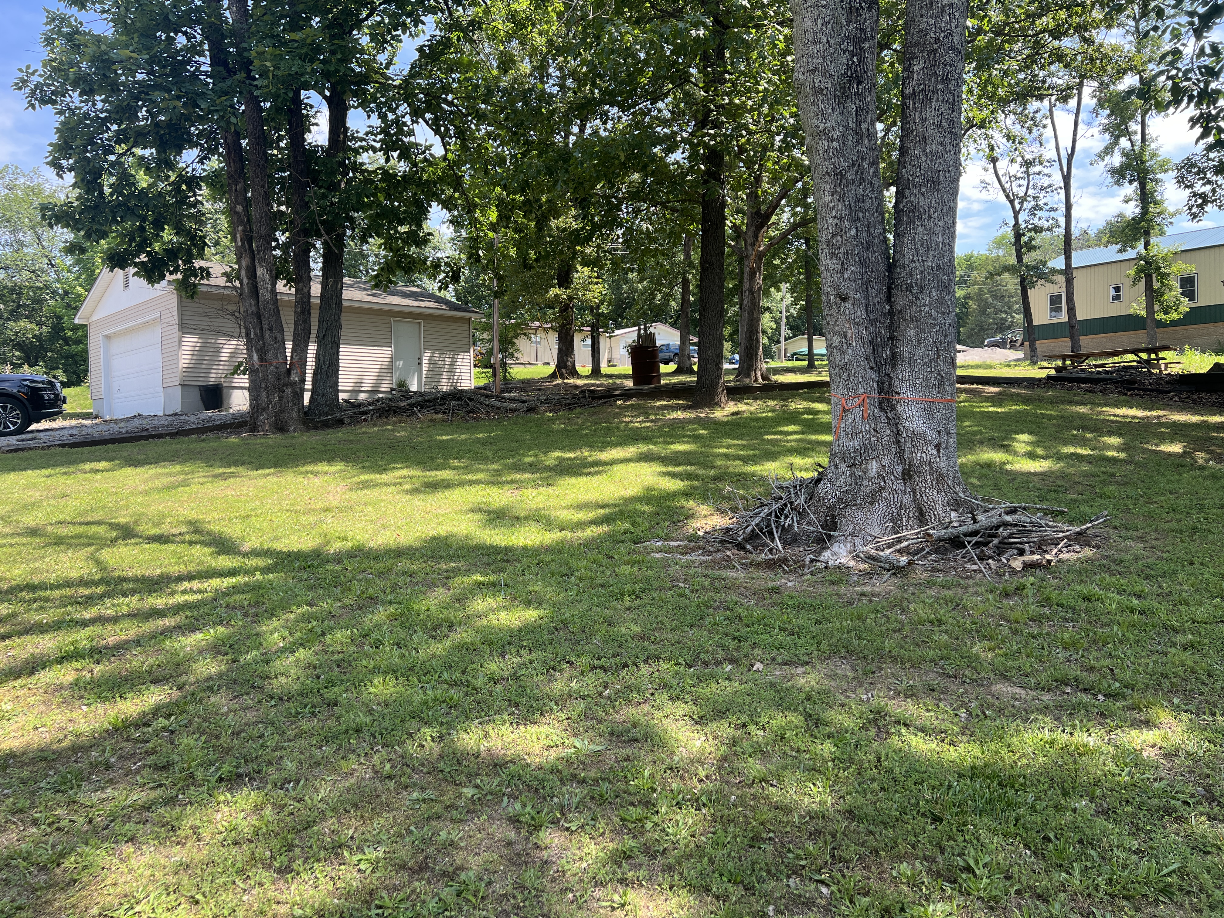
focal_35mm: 26
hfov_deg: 67.3
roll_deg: +0.6
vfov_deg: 53.1
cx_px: 612
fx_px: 919
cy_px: 459
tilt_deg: -1.9
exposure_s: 1/696
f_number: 1.5
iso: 50
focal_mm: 5.7
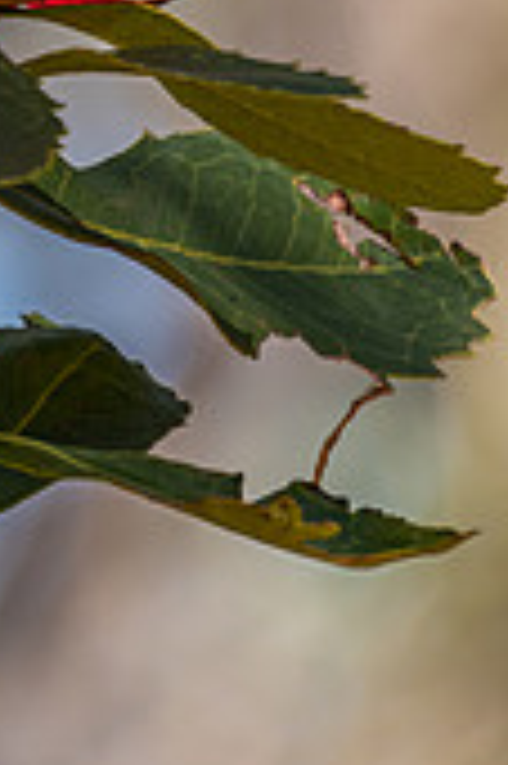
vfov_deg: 1.3
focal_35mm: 1586
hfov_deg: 0.9
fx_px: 33636
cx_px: -148
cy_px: 153
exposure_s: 1/400
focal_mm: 400
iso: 200
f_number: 6.3
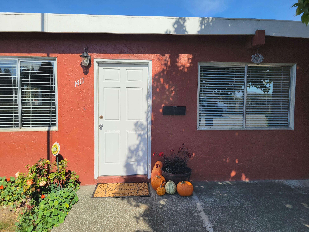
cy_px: 116
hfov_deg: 67.3
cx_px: 154
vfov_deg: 53.1
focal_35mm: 26
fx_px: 232
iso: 40
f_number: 1.8
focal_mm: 5.4
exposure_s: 1/3333
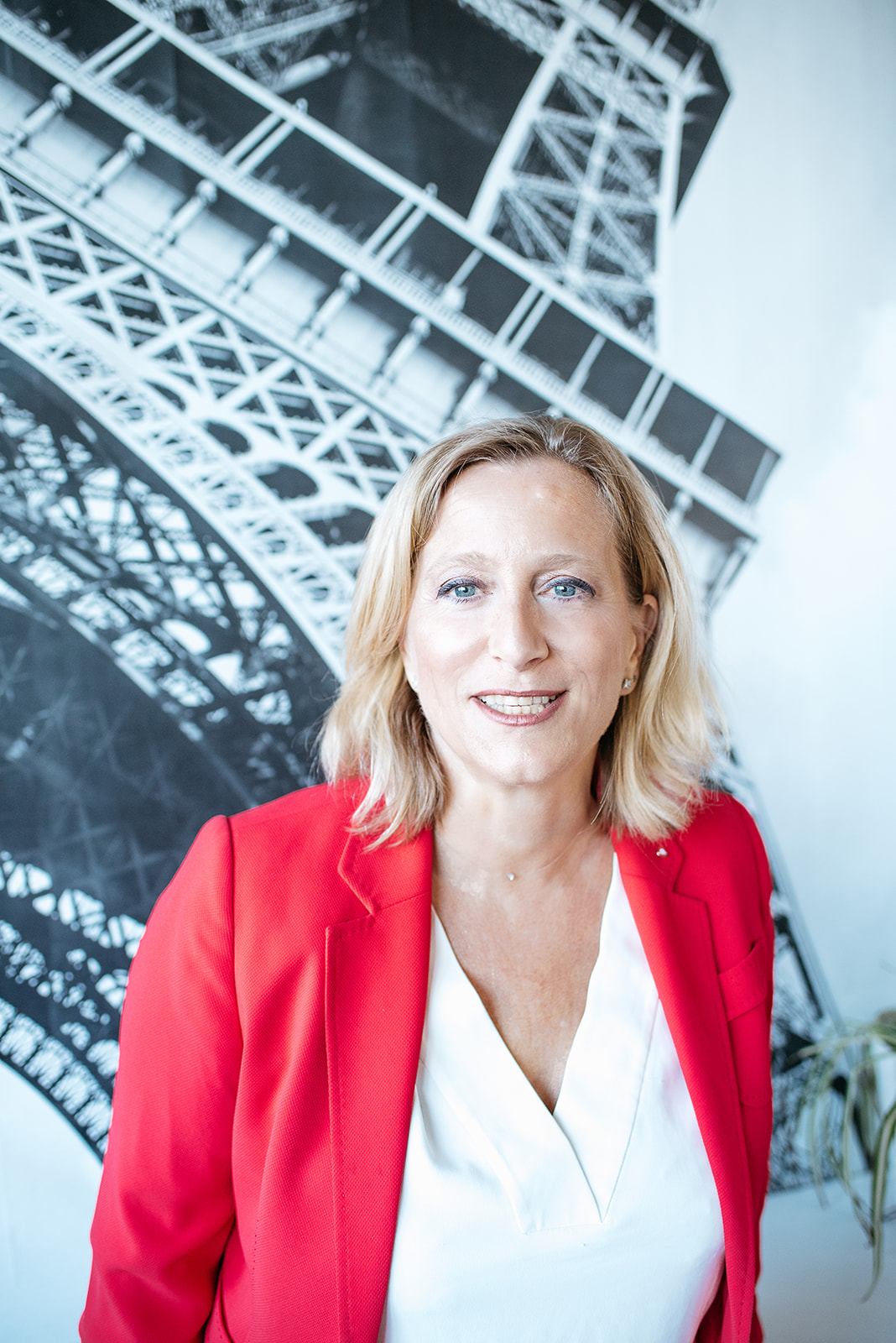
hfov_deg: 37.9
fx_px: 1305
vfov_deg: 54.4
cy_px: 672
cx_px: 448
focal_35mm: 35
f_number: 2.5
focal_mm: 35
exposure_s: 1/200
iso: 800
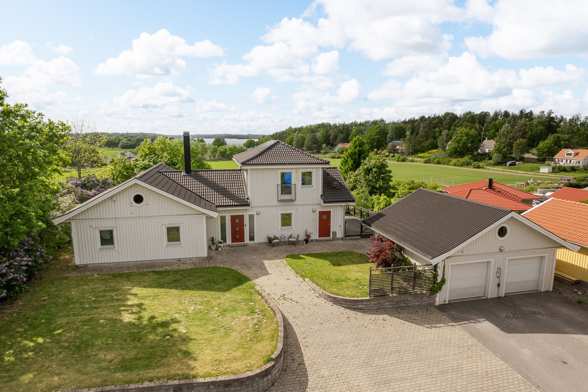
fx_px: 359
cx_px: 294
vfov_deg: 57.2
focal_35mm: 22
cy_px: 196
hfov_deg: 78.6
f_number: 2.8
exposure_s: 1/400
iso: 100
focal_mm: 8.38
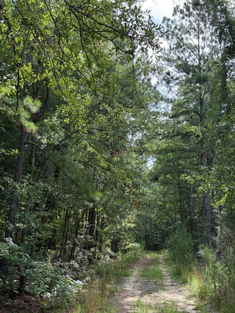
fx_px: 434
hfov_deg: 30.3
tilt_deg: +10.0
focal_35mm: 48
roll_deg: -2.2
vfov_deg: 39.7
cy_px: 156
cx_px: 118
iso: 80
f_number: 1.78
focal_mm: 6.76
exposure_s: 1/928
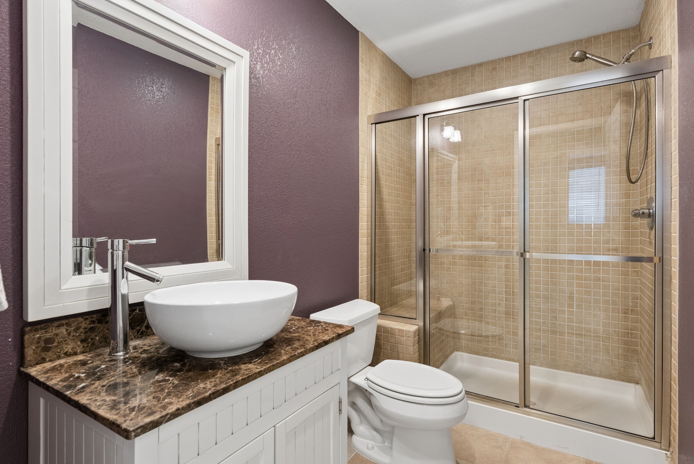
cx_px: 347
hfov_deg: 90.0
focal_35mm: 18
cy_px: 232
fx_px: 347
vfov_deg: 67.5
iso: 640
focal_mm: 18
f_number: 8
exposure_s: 1/20
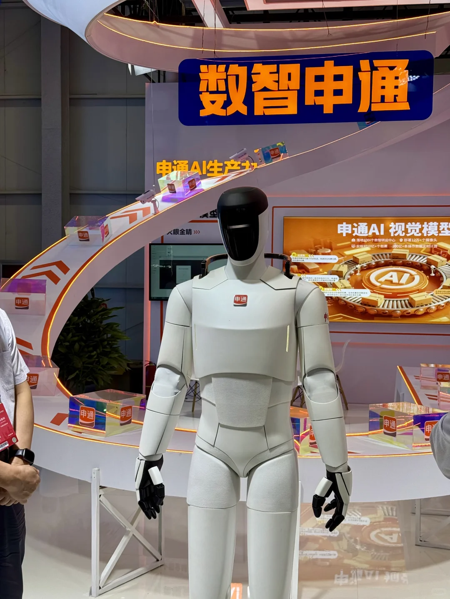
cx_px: 225
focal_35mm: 48
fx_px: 832
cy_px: 300
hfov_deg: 30.3
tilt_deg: -4.1
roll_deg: -2.1
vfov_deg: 39.7
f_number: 1.78
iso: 64
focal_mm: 6.76
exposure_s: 1/527
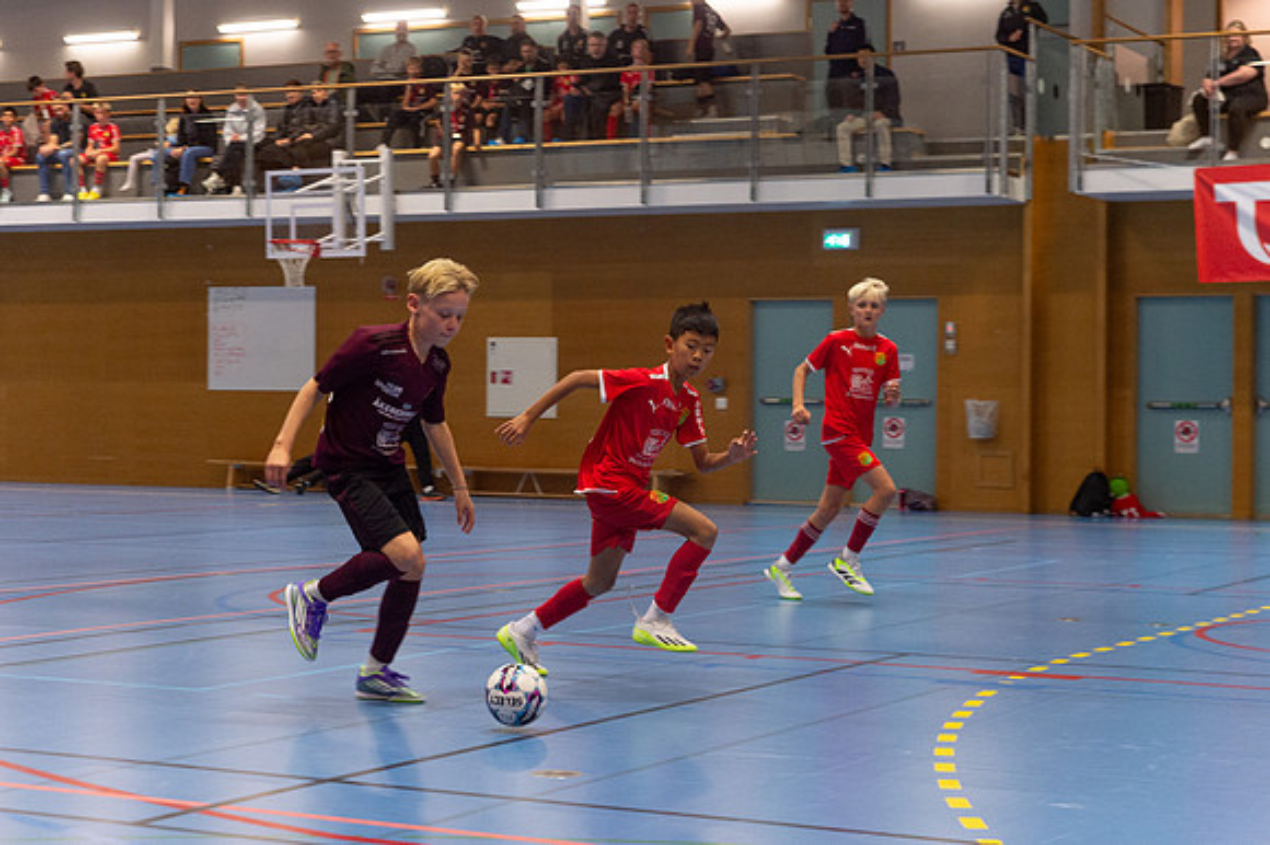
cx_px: 635
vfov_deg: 19.0
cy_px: 422
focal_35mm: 72
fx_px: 2528
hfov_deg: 28.2
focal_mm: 70
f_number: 3.5
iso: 2800
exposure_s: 1/400
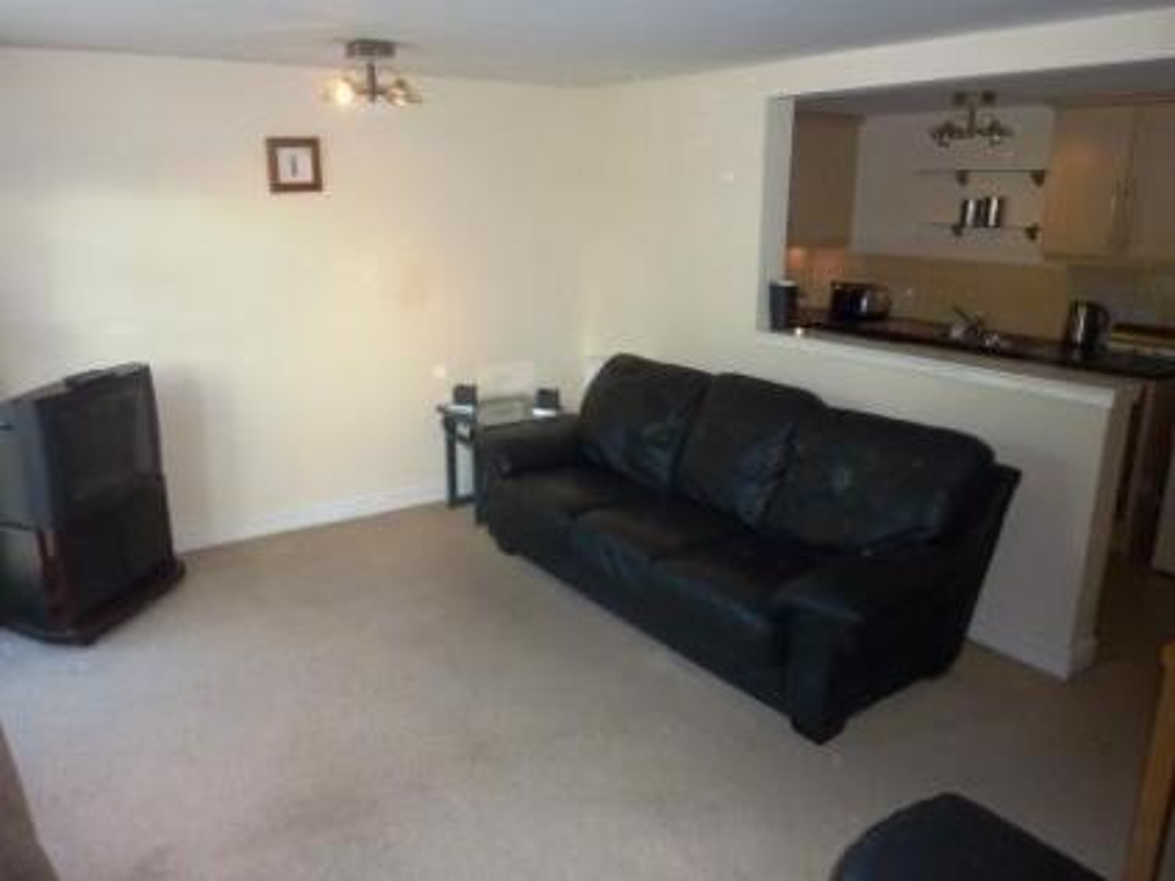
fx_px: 848
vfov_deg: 54.9
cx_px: 588
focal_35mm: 25
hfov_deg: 69.4
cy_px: 440
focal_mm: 4.1
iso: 320
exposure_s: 1/60
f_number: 3.3
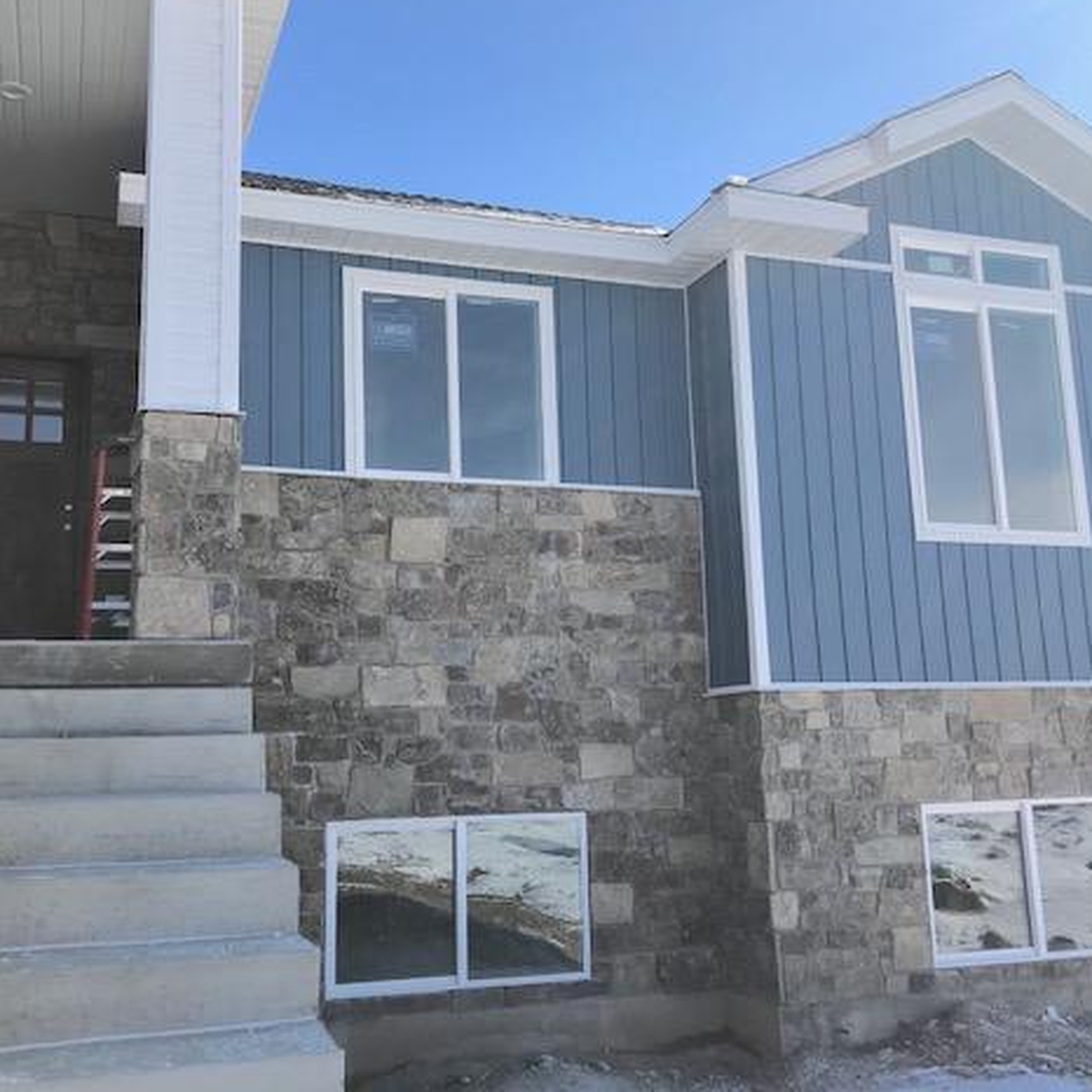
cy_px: 532
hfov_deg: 48.4
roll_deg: +2.8
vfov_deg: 48.4
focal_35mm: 34
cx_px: 485
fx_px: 1213
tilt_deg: +9.9
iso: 20
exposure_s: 1/2398
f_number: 1.8
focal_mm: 3.99
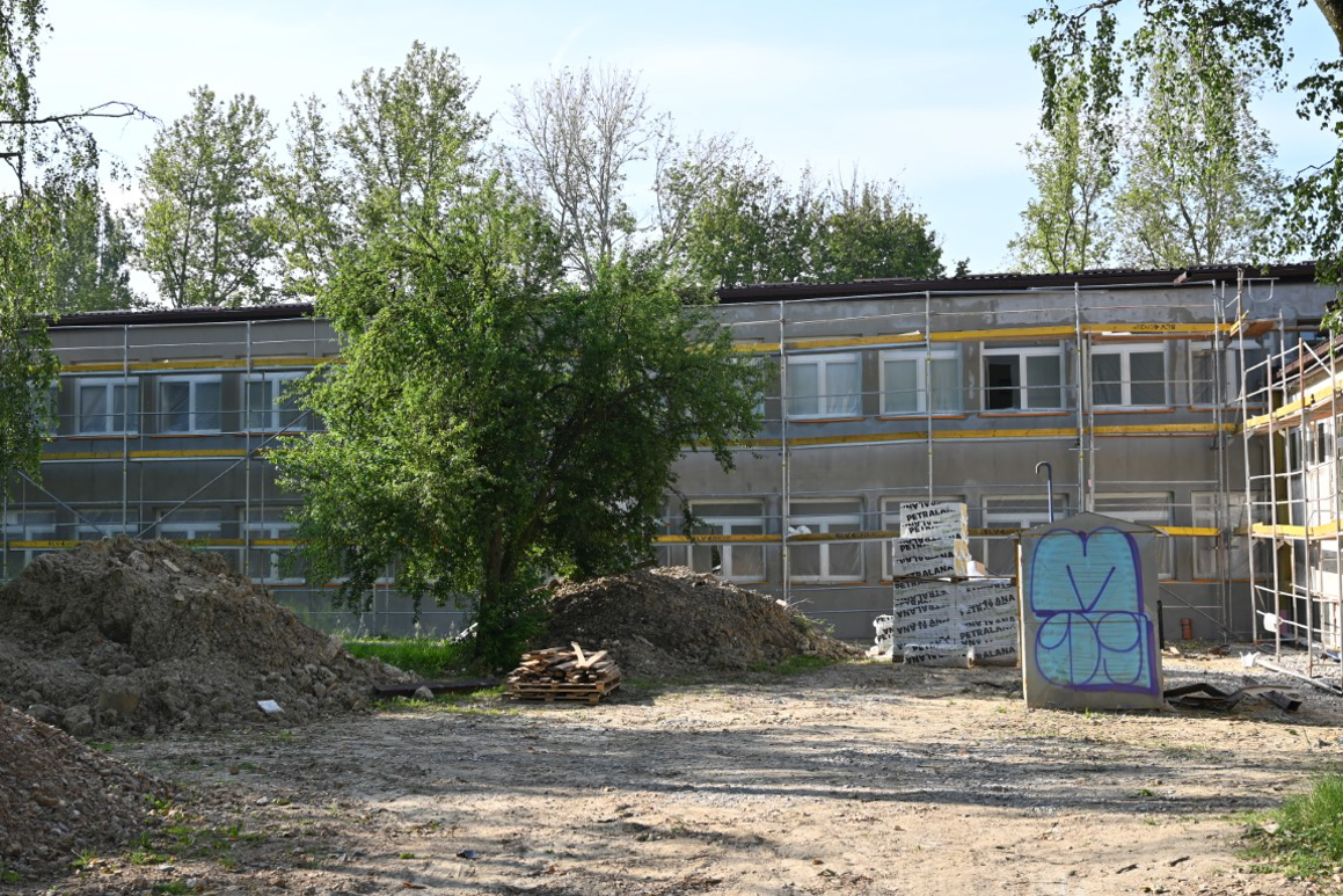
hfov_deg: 47.4
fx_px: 1530
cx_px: 672
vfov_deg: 32.6
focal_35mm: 41
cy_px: 448
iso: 100
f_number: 5.6
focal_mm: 41
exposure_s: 1/250
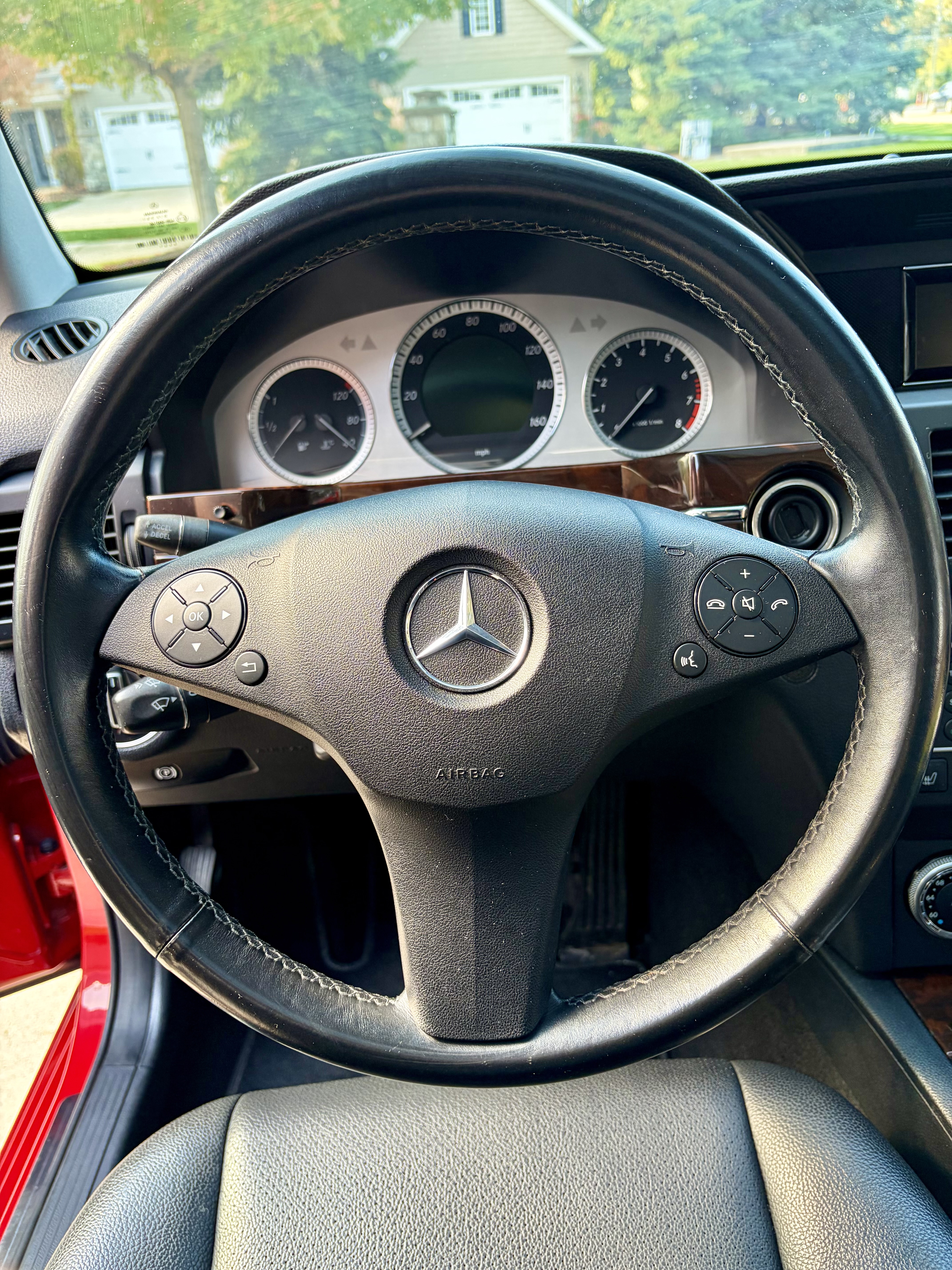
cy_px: 635
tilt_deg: -27.3
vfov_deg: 67.3
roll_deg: +5.7
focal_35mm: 26
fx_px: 953
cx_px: 476
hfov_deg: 53.1
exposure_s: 1/114
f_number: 1.6
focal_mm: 5.96
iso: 125
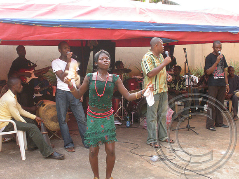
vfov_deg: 32.9
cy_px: 90
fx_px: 304
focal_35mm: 44
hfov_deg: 42.9
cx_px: 120
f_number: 4
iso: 212
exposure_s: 1/60.6
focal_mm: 7.7
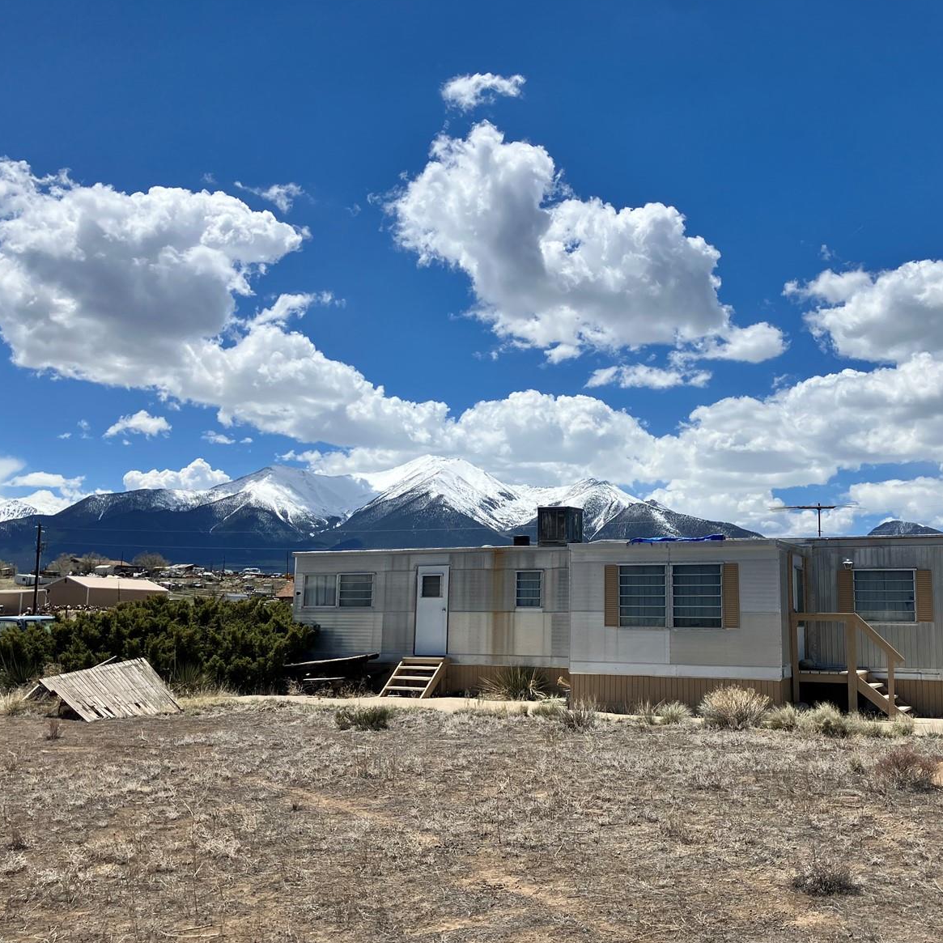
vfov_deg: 48.5
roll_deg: -0.6
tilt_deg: +8.9
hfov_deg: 48.1
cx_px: 575
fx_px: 1048
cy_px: 474
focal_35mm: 34
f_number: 1.8
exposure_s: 1/5405
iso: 32
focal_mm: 3.99
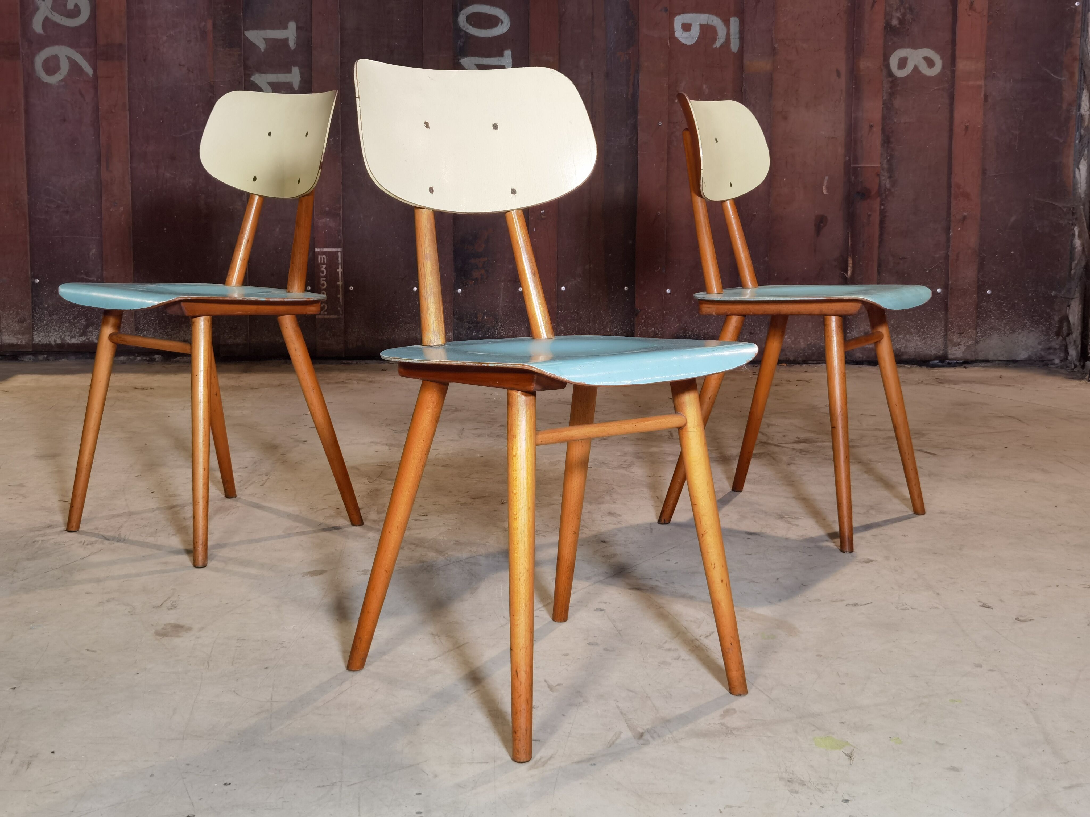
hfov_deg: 42.1
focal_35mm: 45
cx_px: 545
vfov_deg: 32.2
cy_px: 408
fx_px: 1417
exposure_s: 1/50
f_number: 1.9
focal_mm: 6.71
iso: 125
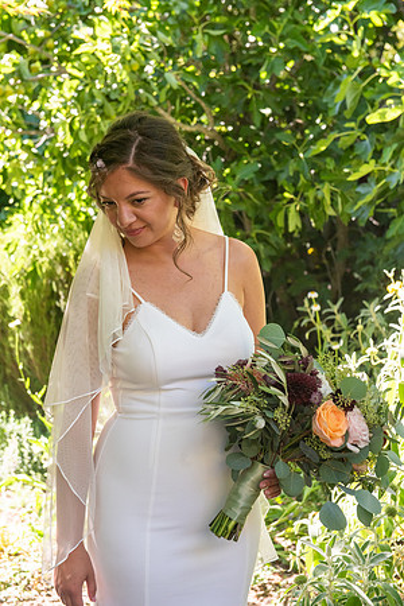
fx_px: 1044
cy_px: 303
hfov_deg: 21.9
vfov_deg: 32.4
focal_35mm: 62
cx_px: 202
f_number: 5
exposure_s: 1/500
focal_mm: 62
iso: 640
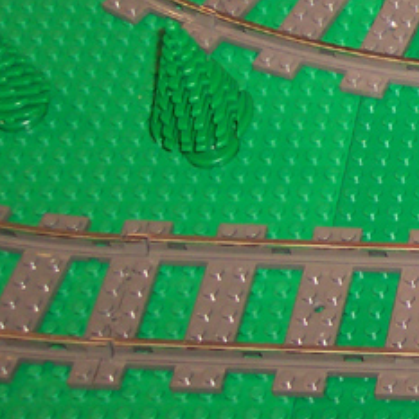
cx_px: 863
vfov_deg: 11.8
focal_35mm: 144
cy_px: -112
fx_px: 1972
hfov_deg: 10.9
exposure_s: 1/30
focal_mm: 8
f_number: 2.8
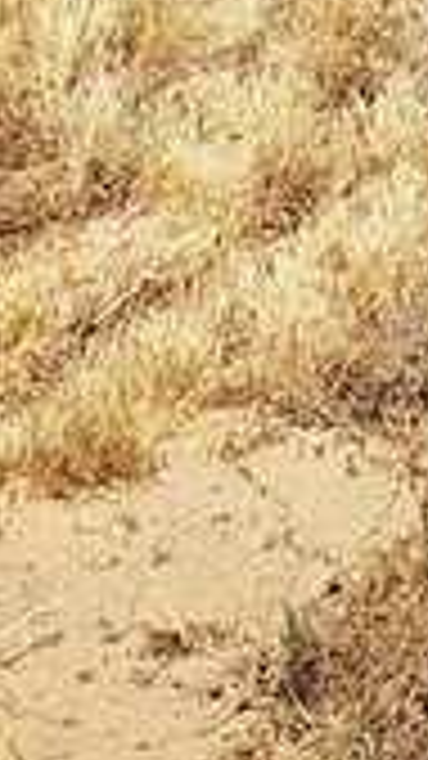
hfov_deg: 7.0
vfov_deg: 11.4
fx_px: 3472
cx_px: 640
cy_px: -720
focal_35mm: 172
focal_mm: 4.3
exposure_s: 1/1967
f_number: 2.4
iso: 50
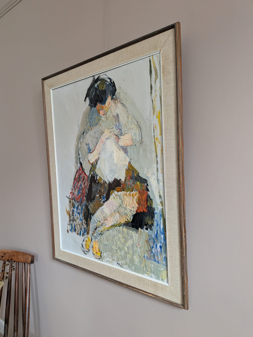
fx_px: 234
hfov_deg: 56.8
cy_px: 168
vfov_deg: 71.6
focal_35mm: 24
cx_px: 126
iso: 374
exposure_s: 1/84.2
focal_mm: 4.53
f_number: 1.7
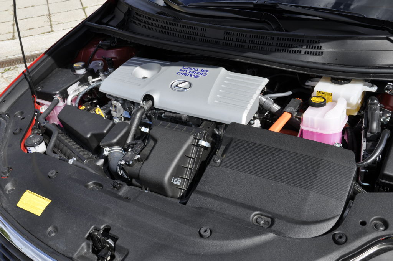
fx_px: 458
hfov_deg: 46.5
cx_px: 196
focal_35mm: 42
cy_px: 130
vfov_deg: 31.8
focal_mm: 28
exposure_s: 1/160
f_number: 13
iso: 200
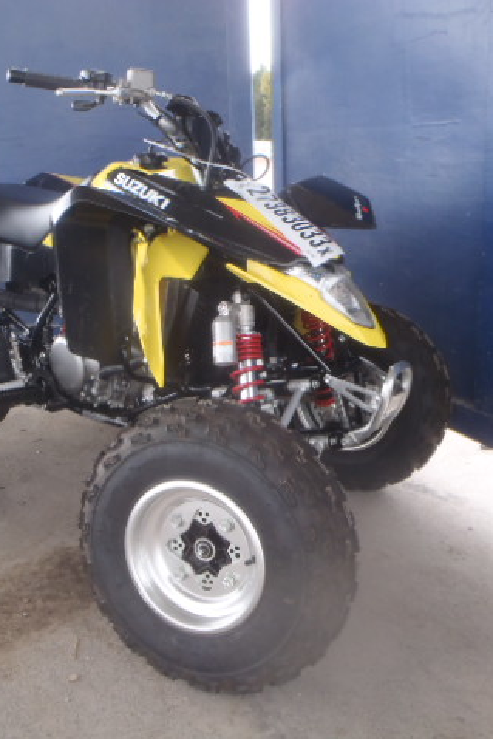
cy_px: 370
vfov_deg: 49.5
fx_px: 800
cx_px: 202
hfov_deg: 34.1
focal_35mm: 39
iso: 100
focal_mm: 5
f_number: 3.5
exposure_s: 1/50
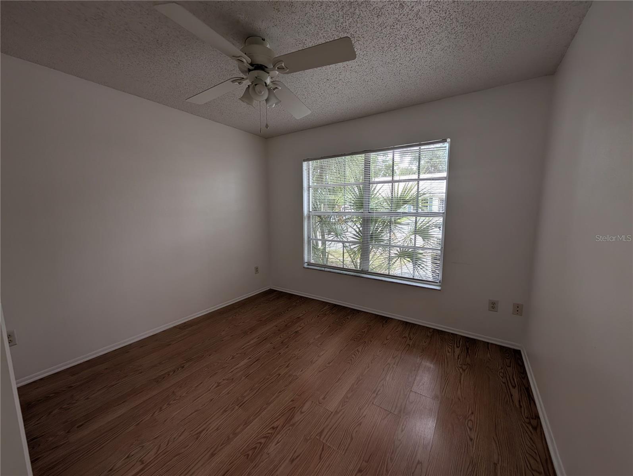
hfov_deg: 110.5
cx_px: 316
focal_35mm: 12
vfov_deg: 94.6
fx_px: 220
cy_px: 238
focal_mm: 2.02
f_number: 1.7
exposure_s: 1/206
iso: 56
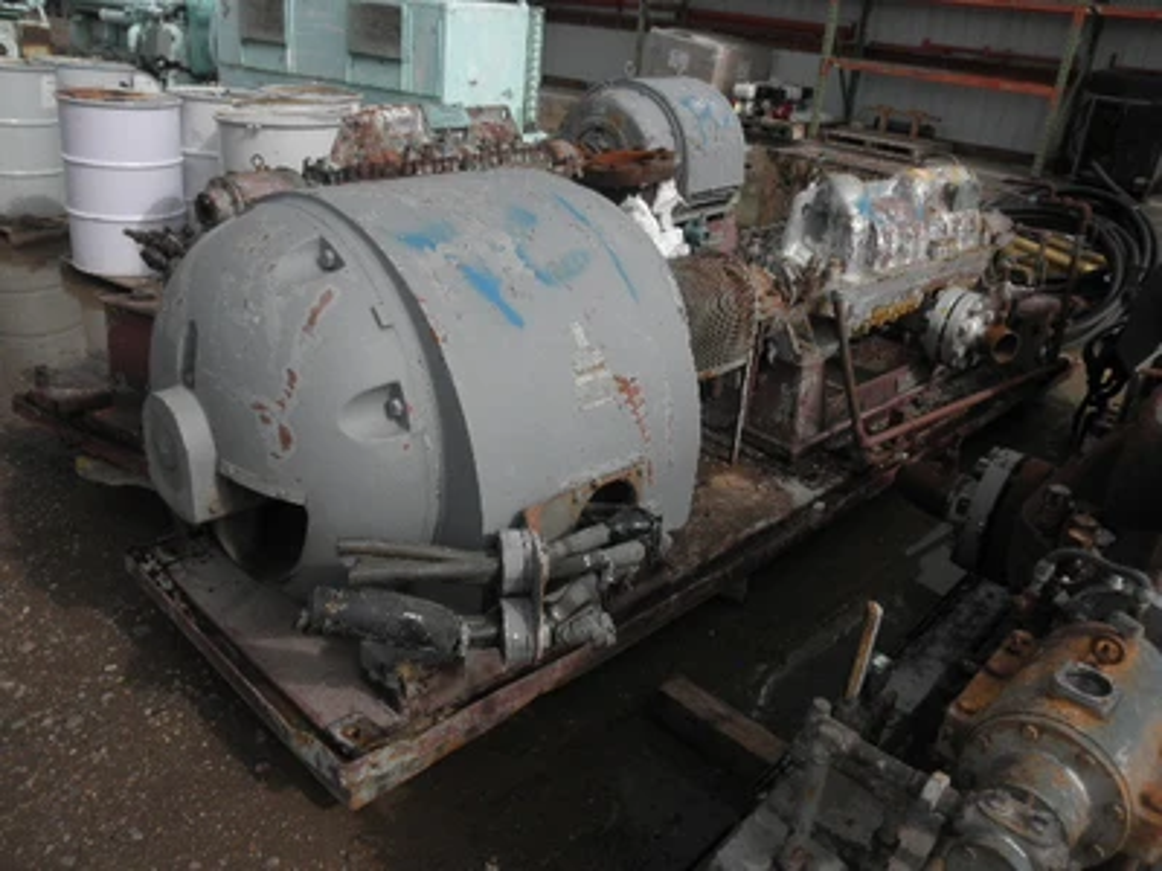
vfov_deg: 49.7
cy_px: 436
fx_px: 940
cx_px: 581
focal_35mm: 28
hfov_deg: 63.4
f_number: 8.5
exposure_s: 1/125
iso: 64
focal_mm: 5
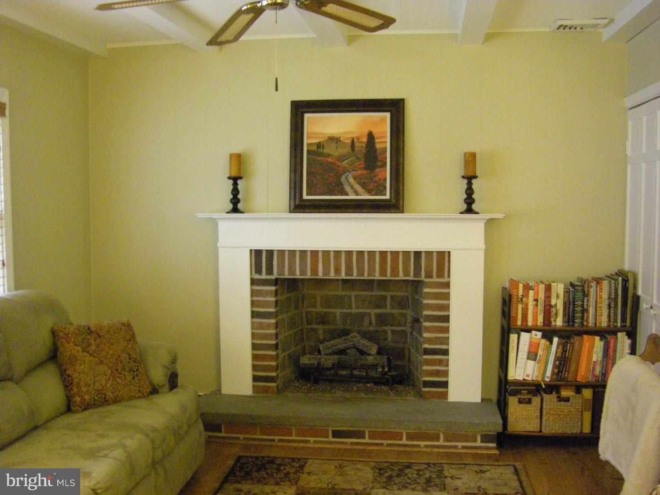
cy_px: 248
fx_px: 725
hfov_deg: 49.0
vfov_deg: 37.7
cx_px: 330
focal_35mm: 38
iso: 800
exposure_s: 1/13
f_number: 3.5
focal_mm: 6.3
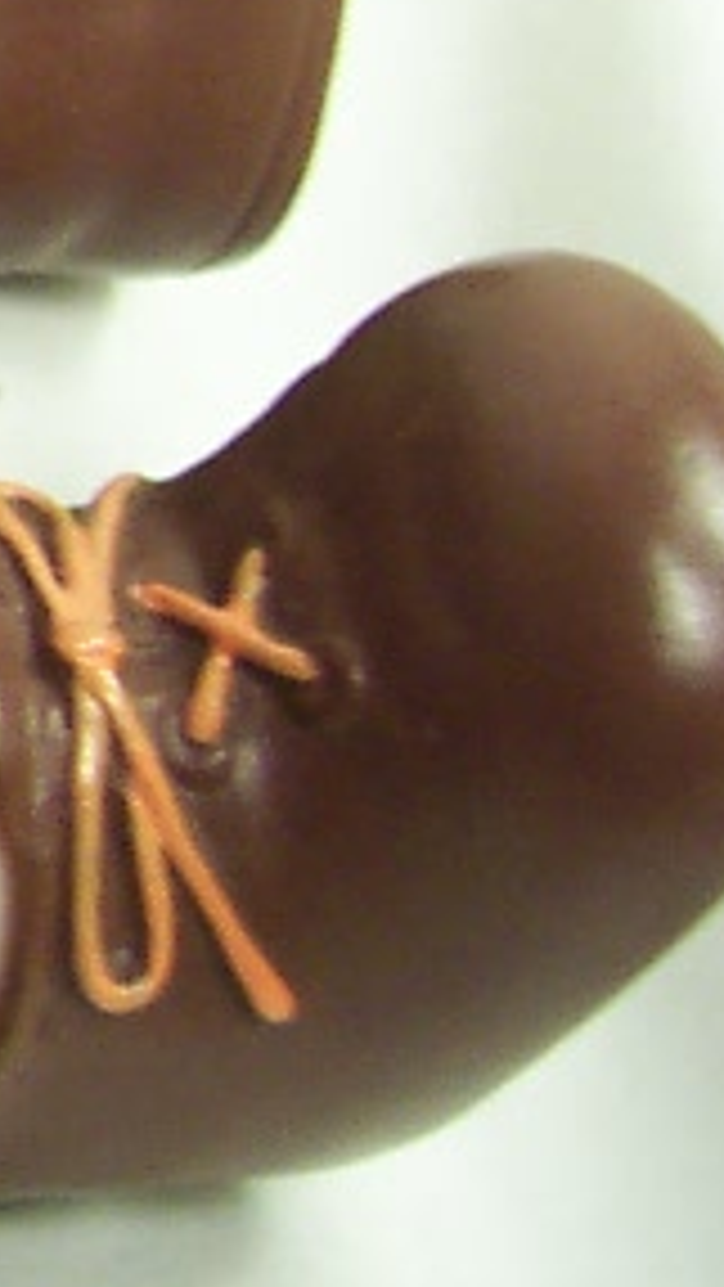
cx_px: -1943
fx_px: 5764
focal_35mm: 169
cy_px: 86
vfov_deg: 12.6
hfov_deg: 6.2
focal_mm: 5.6
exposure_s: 1/125
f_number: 2.8
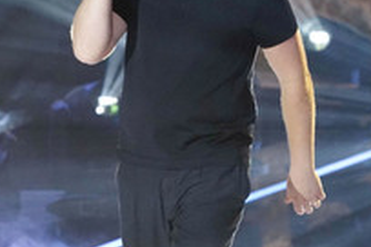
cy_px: 73
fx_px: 8697
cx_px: 32
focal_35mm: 844
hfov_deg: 2.4
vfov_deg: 1.6
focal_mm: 382
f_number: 6.3
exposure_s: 1/200
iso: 5000
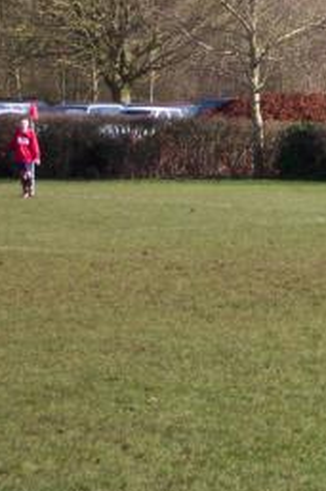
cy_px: 147
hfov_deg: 6.7
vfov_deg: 10.2
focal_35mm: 202
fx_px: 2747
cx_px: 465
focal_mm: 16.4
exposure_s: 1/700
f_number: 4
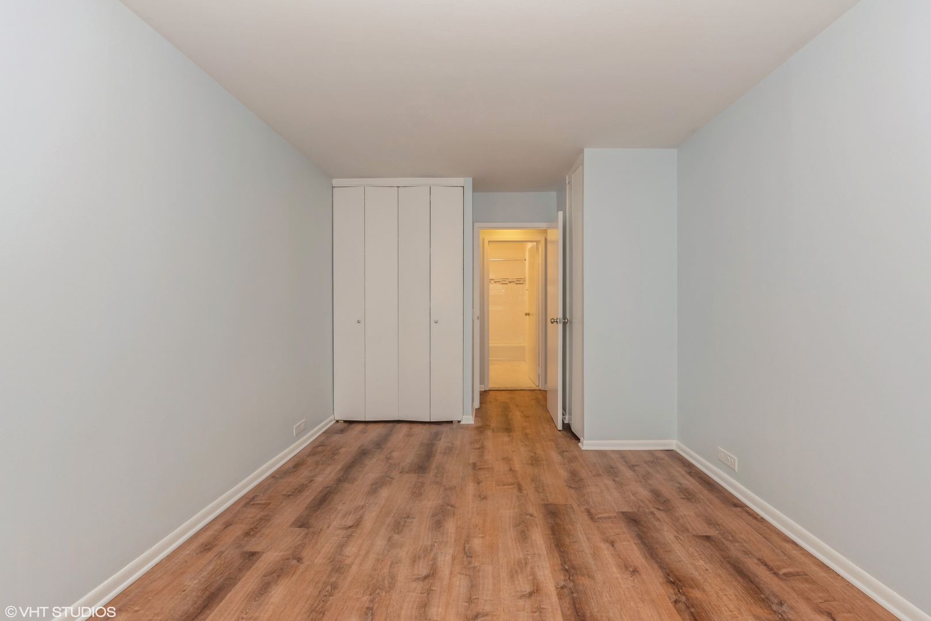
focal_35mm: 15
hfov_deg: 100.4
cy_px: 310
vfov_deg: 77.4
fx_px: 388
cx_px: 466
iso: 250
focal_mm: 15
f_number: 11
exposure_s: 1/30
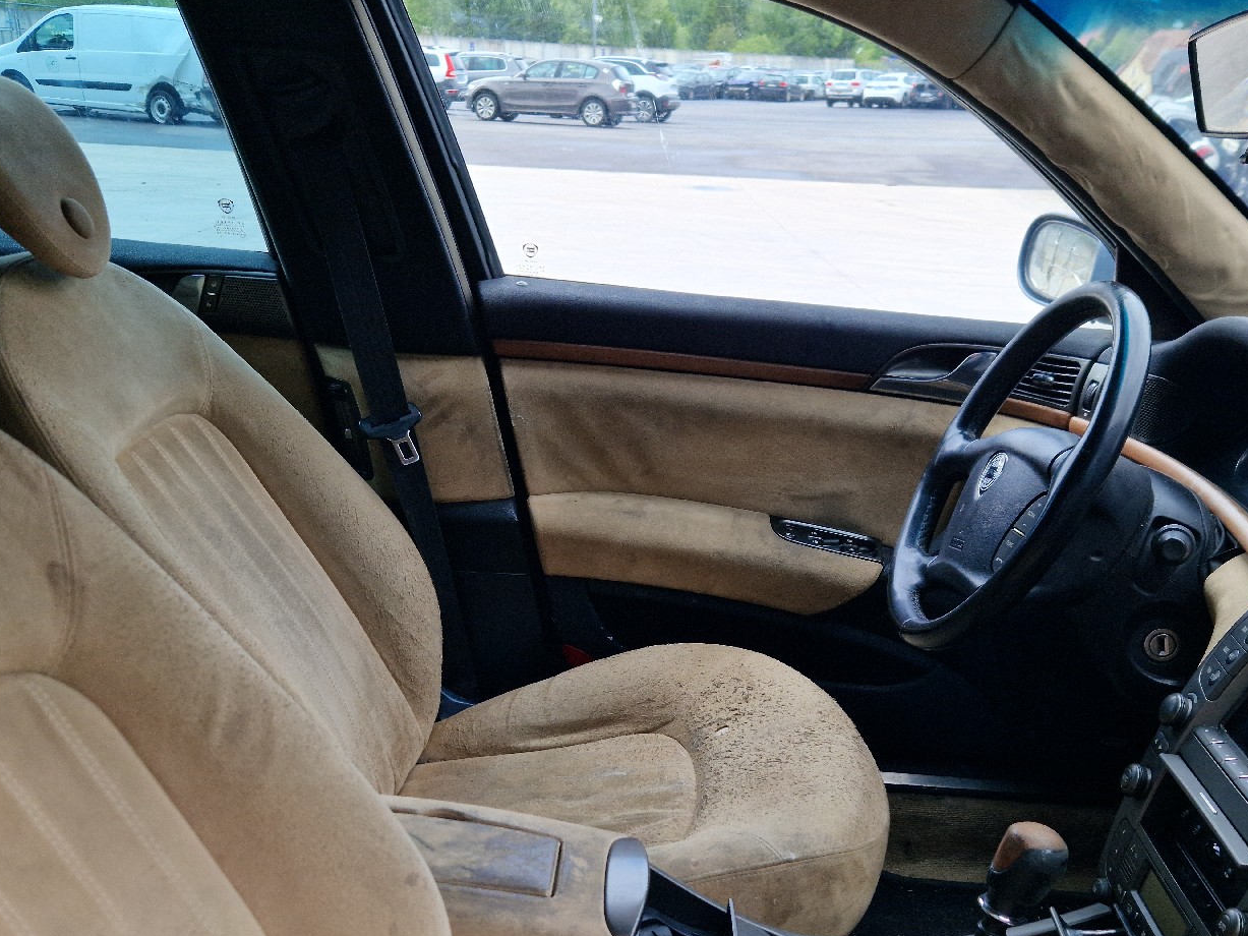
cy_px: 679
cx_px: 644
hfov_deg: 51.4
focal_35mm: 36
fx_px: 1298
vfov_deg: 38.8
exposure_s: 1/333
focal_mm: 5.4
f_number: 1.8
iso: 50
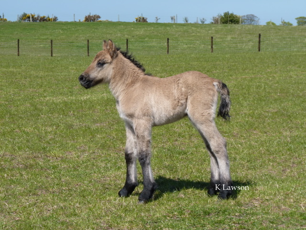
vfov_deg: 10.7
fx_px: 1220
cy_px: 115
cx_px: 153
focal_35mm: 138
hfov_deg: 14.3
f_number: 5.6
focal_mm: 24.5
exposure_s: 1/400
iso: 80
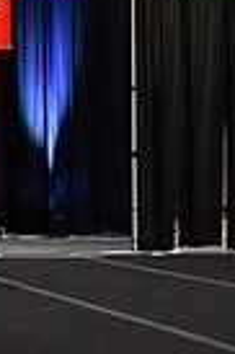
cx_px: -442
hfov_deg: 7.4
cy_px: 172
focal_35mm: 165
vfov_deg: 12.5
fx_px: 1620
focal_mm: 26
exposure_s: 1/400
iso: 4000
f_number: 4
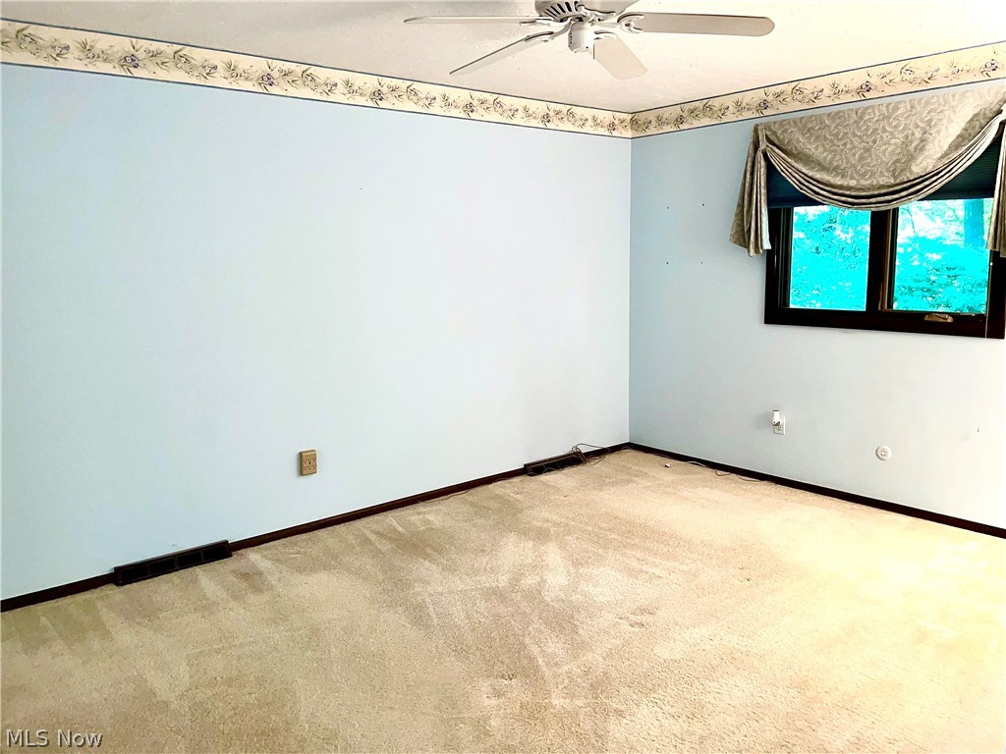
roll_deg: +1.5
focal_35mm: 26
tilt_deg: -8.7
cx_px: 503
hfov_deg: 67.3
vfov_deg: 53.1
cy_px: 377
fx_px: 756
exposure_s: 1/15
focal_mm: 4.2
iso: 50
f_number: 1.6
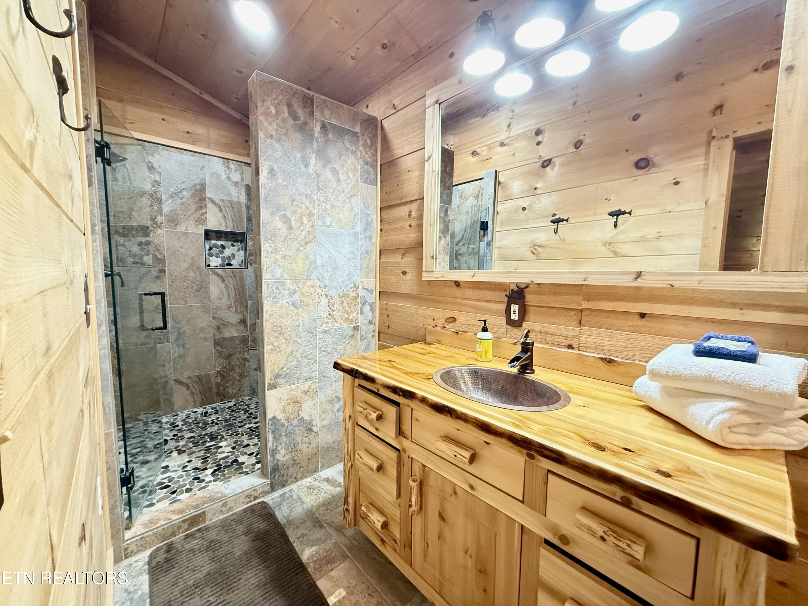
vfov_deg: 85.7
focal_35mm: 14
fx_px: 327
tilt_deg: -4.8
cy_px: 303
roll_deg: -0.5
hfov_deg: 102.1
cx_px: 404
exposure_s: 1/60
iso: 640
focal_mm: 2.22
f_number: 2.2
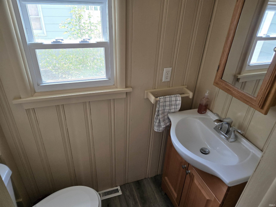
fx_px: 183
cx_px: 138
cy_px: 104
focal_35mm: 23
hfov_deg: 73.9
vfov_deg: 58.9
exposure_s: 1/180
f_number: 1.8
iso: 200
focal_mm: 5.4
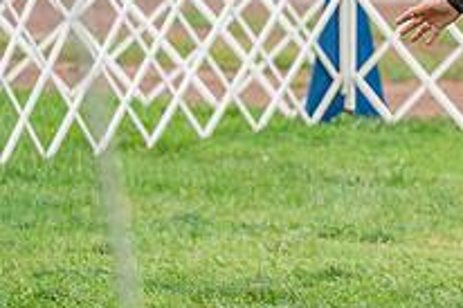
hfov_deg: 4.3
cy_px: 10
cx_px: 580
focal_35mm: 479
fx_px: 6155
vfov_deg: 2.9
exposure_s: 1/1250
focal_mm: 170
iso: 640
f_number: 4
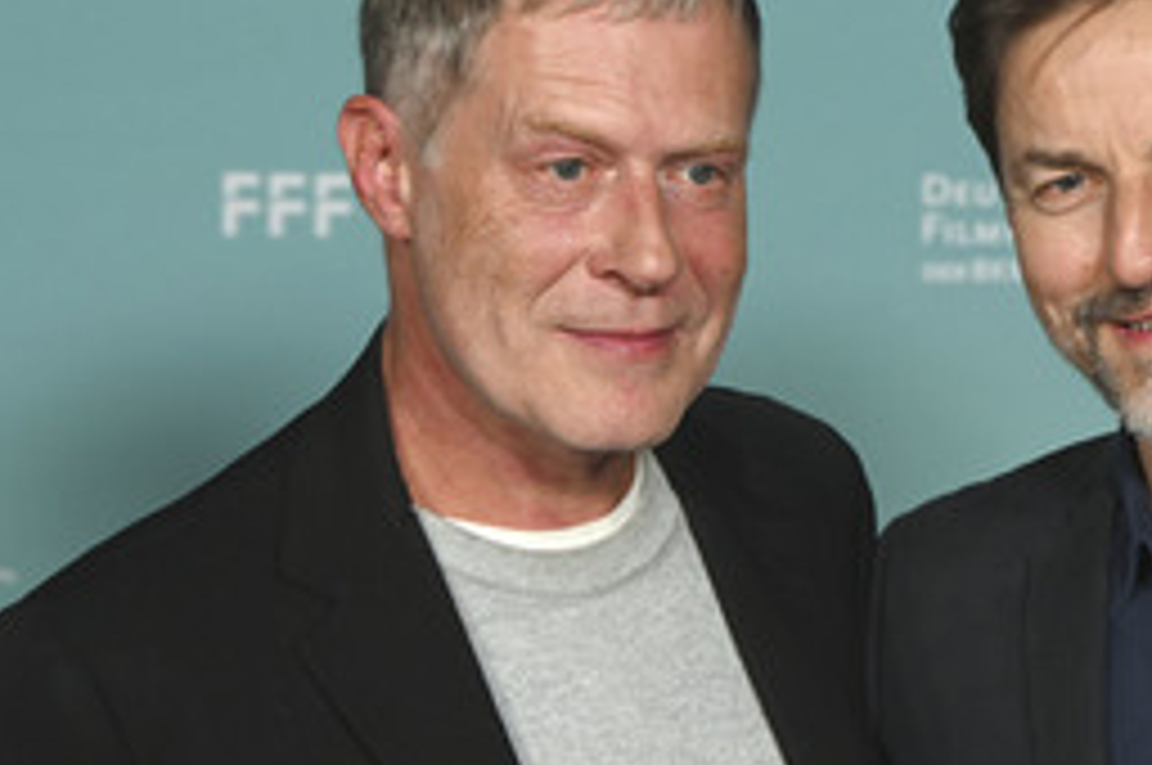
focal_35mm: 185
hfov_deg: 11.1
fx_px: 5912
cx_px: 929
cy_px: 446
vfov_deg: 7.4
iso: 1000
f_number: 6.3
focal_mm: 105
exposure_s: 1/200
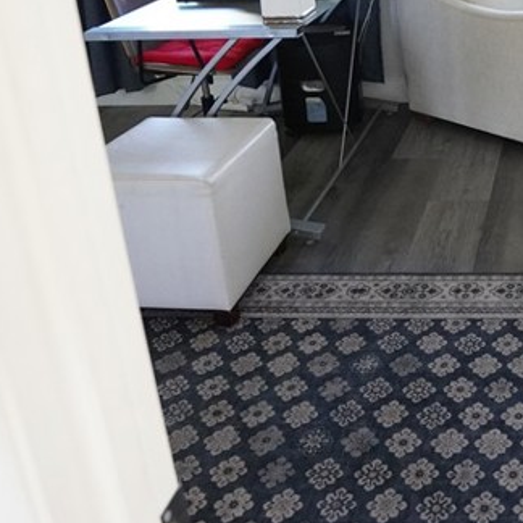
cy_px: 31
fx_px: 758
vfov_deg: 35.3
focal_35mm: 44
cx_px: 557
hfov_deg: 33.7
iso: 3200
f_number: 2.8
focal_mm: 11
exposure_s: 1/250
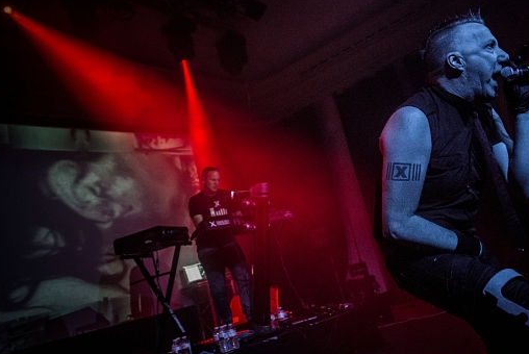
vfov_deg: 39.0
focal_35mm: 34
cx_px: 332
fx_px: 500
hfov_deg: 55.1
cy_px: 164
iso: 4000
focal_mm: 24
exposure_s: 1/100
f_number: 2.8
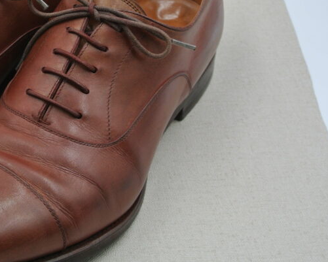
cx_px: -4
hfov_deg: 19.7
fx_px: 913
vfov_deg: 16.3
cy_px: 94
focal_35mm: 94
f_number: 4.5
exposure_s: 1/160
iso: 200
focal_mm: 18.2
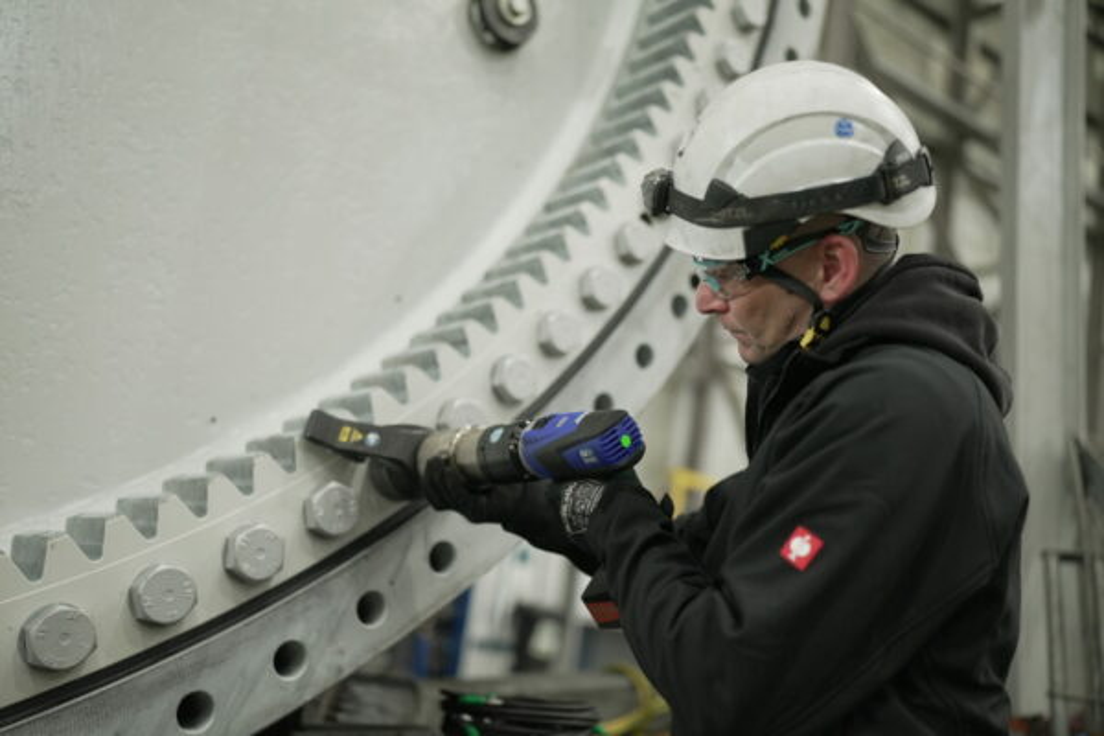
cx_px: 552
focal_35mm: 35
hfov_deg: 54.4
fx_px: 1073
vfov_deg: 37.9
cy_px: 368
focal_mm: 35
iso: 800
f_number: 1.4
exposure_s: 1/80
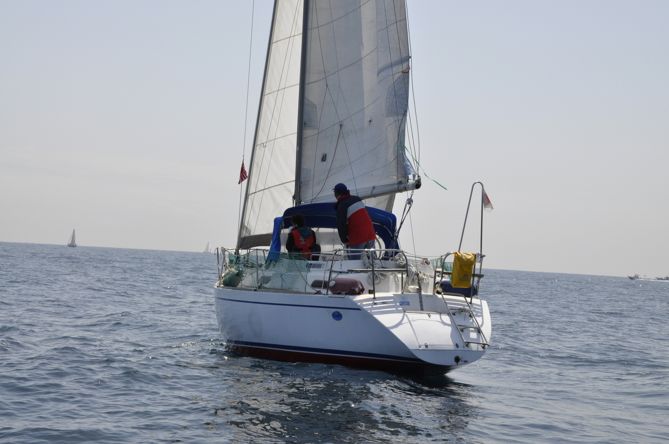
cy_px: 222
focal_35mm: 72
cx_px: 334
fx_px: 1336
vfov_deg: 18.9
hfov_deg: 28.1
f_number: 14
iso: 200
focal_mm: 48
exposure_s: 1/200
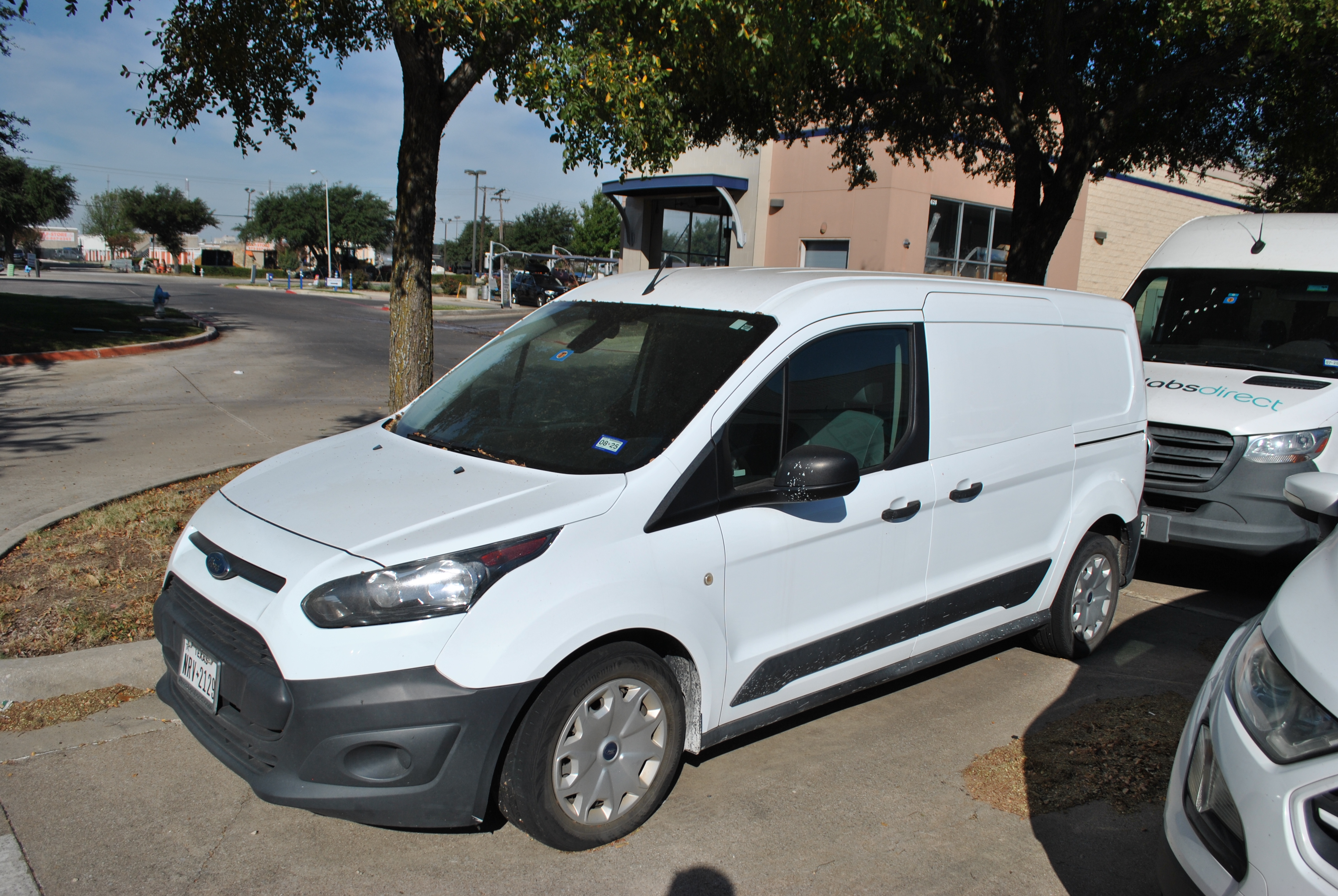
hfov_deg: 67.3
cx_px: 669
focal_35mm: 27
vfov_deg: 48.0
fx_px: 1005
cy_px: 448
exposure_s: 1/1000
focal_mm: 18
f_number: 5.6
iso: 100
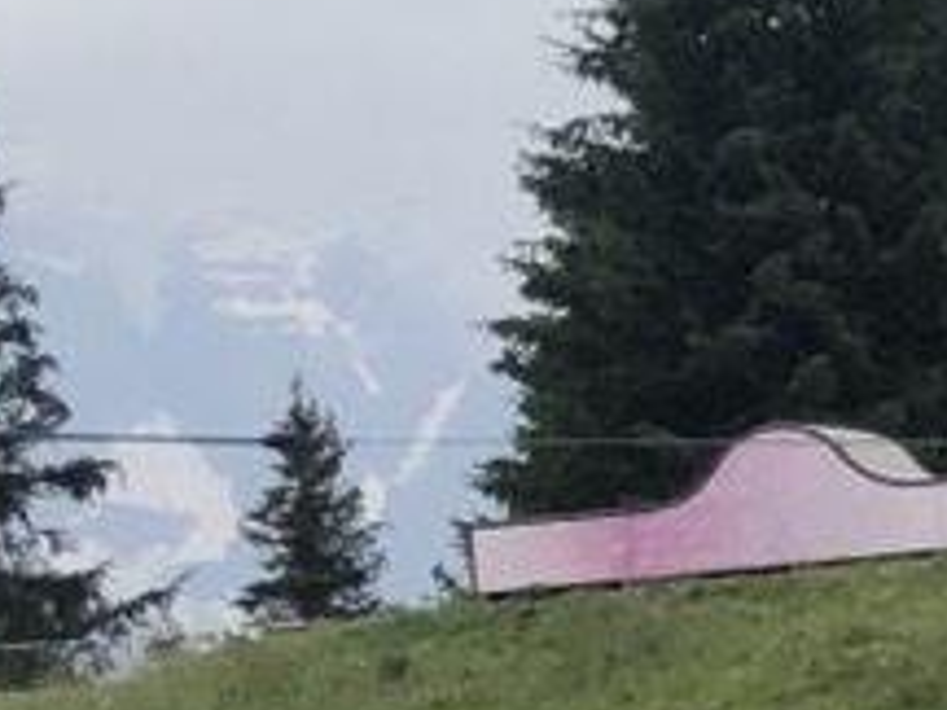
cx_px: 3165
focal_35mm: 207
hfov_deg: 7.8
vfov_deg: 7.1
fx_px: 5663
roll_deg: +2.8
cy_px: 877
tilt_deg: -2.2
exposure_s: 1/1779
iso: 20
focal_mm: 4
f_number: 1.8
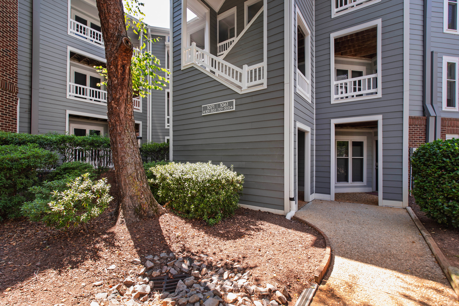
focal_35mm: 15
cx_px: 230
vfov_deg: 77.3
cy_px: 153
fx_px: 191
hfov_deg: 100.4
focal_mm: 10
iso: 100
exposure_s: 1/25
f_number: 8
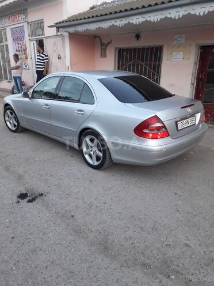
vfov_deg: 65.3
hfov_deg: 51.4
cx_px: 107
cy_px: 143
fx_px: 223
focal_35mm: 27
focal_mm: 3.6
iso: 160
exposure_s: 1/50
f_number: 1.9
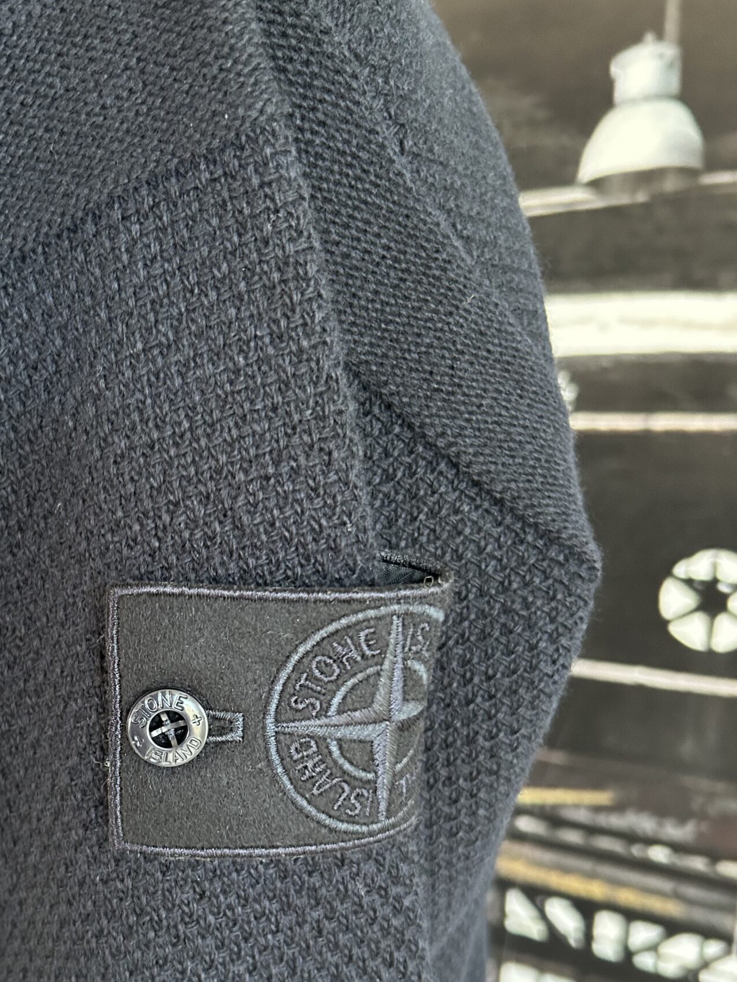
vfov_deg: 47.0
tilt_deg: -17.3
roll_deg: +0.7
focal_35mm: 39
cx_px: 195
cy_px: 664
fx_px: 1107
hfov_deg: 36.1
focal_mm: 5.7
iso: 640
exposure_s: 1/38
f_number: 1.5
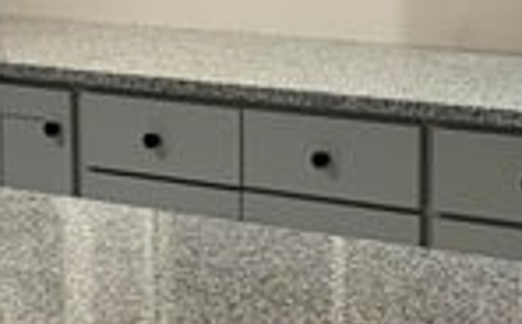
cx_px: 139
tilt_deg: -12.6
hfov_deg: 13.1
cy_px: 247
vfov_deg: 8.2
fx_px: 2259
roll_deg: +1.8
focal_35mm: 159
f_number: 1.6
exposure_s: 1/60
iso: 160
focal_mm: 5.96
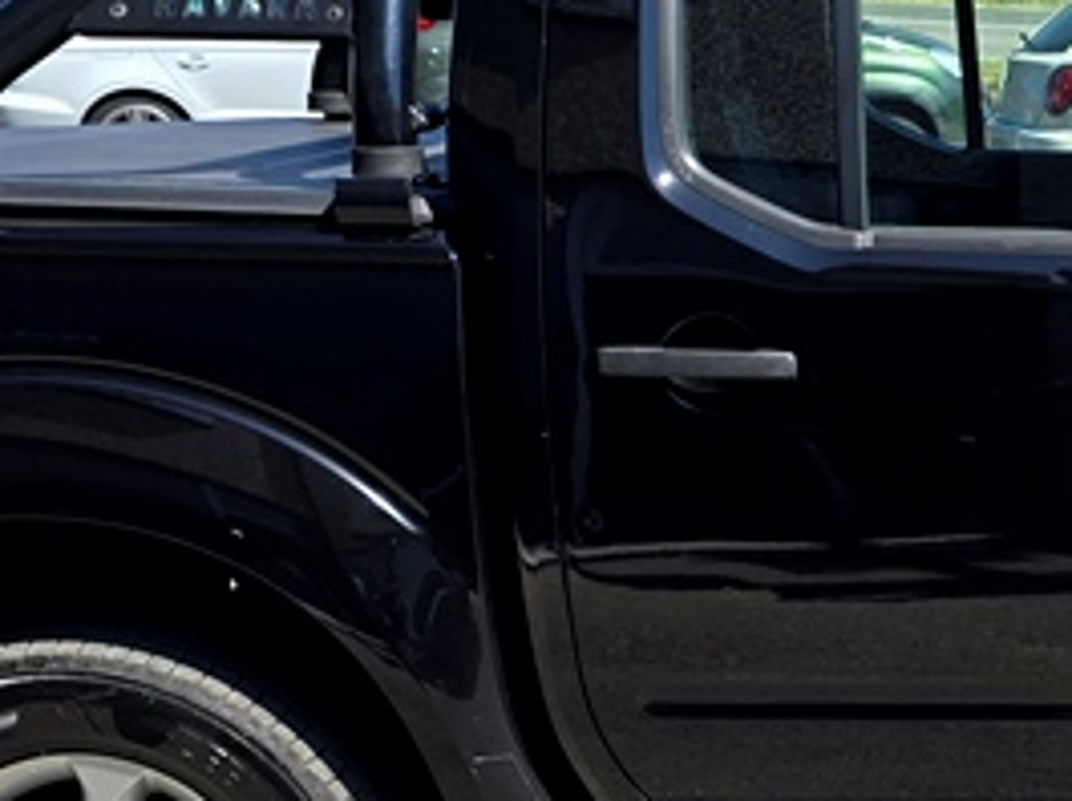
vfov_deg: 16.2
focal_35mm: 89
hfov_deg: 21.0
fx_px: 2752
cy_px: 789
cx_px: 1169
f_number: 1.7
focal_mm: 6.3
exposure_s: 1/503
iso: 12
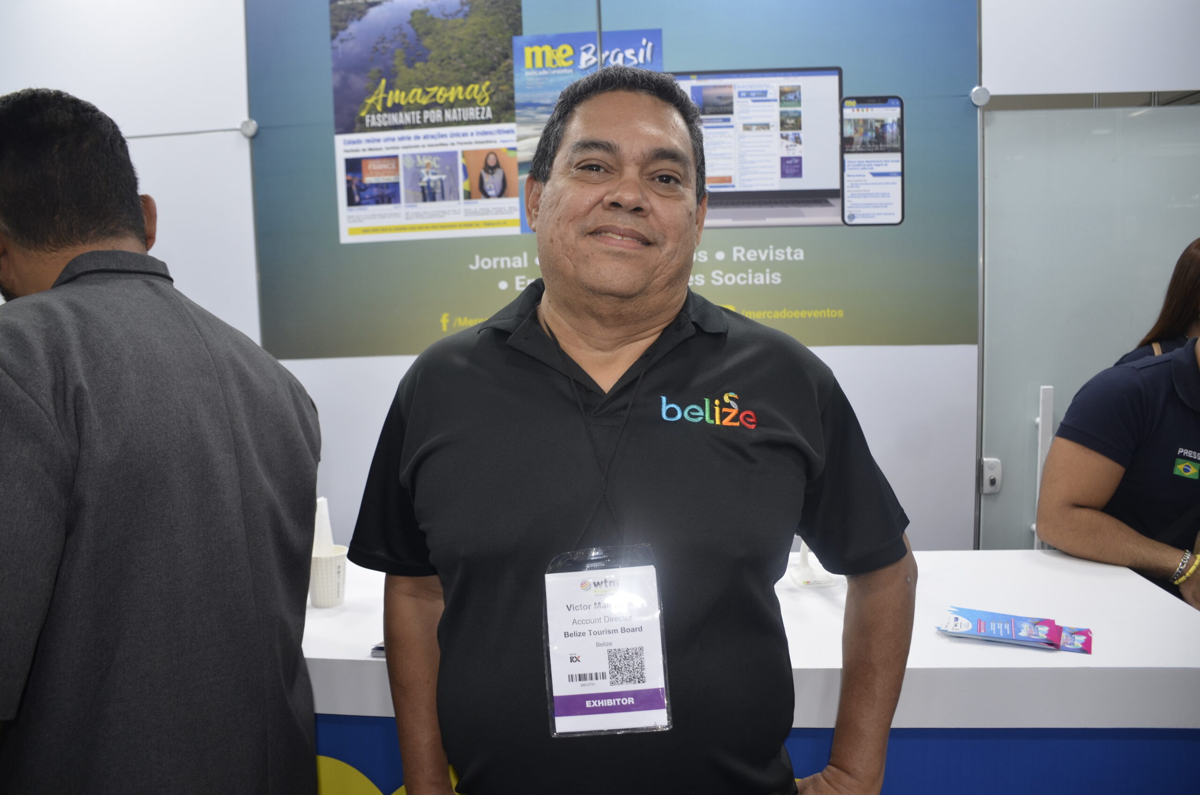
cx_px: 600
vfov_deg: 47.7
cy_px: 398
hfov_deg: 67.5
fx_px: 898
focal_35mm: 27
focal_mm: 18
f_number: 3.5
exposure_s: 1/100
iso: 400
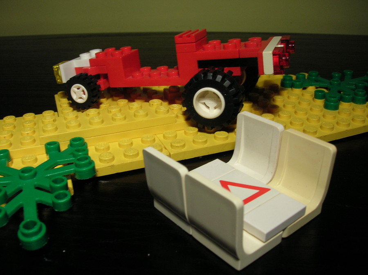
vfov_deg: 41.7
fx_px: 361
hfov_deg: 54.0
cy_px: 138
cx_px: 184
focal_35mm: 34
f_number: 4.9
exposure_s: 1/26.2
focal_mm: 5.7
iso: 50
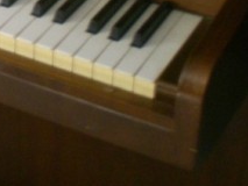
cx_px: -151
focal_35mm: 138
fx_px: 989
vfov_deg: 10.3
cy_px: -106
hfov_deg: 13.3
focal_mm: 6.3
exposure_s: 1/9
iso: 200
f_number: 3.1
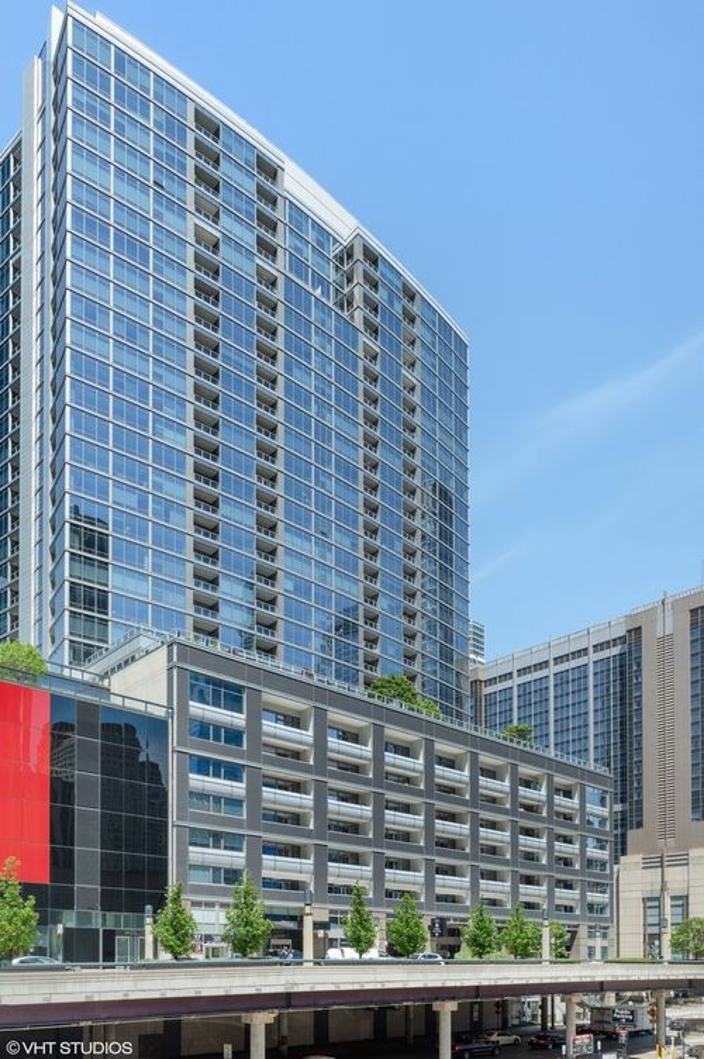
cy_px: 530
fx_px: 691
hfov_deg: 54.0
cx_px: 352
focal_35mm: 24
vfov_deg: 75.0
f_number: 10
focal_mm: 23.5
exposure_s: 1/100
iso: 100
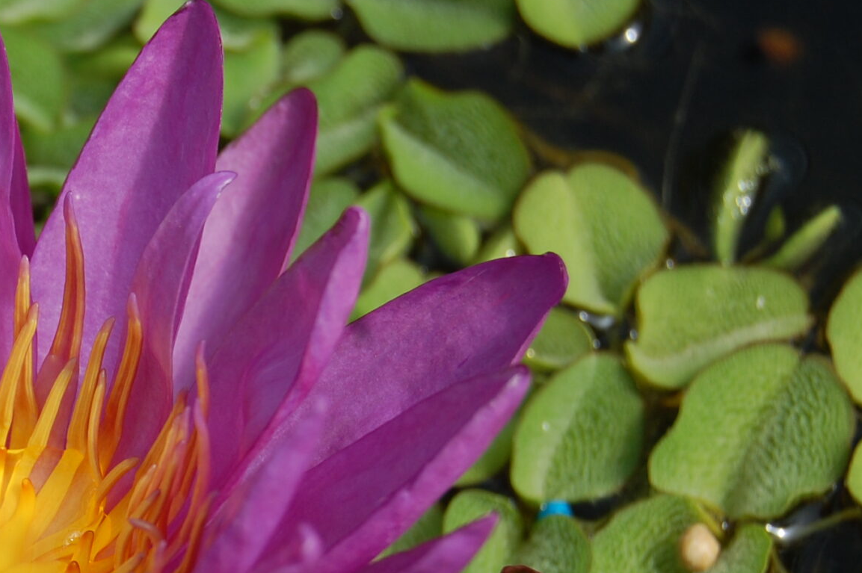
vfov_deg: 7.5
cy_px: 433
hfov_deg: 11.1
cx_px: -40
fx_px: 4381
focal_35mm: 183
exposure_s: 1/320
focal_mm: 55
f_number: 9
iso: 200
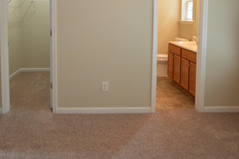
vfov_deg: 39.2
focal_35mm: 32
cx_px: 100
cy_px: 28
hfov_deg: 58.4
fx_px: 212
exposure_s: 1/60
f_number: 4
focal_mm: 10
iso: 1600
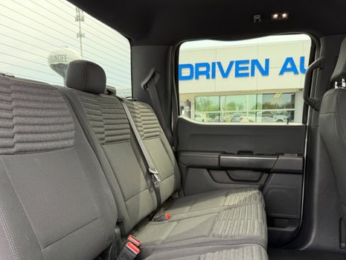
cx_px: 163
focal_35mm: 33
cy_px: 174
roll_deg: +1.4
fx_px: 330
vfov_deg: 42.4
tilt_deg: -10.4
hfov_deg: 55.3
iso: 100
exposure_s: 1/195
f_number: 1.78
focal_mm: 6.76
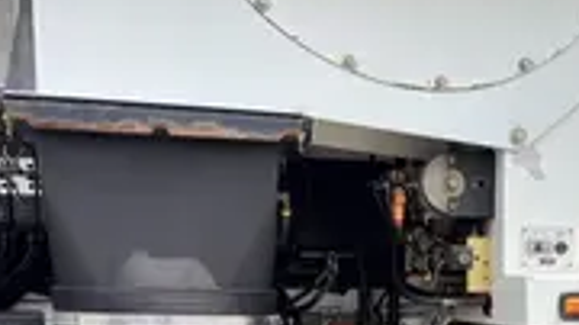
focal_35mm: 58
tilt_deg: -6.0
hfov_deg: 34.3
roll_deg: -1.0
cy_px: 367
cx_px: 508
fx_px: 890
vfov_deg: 19.7
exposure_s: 1/4545
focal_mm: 6.76
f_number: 1.78
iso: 64
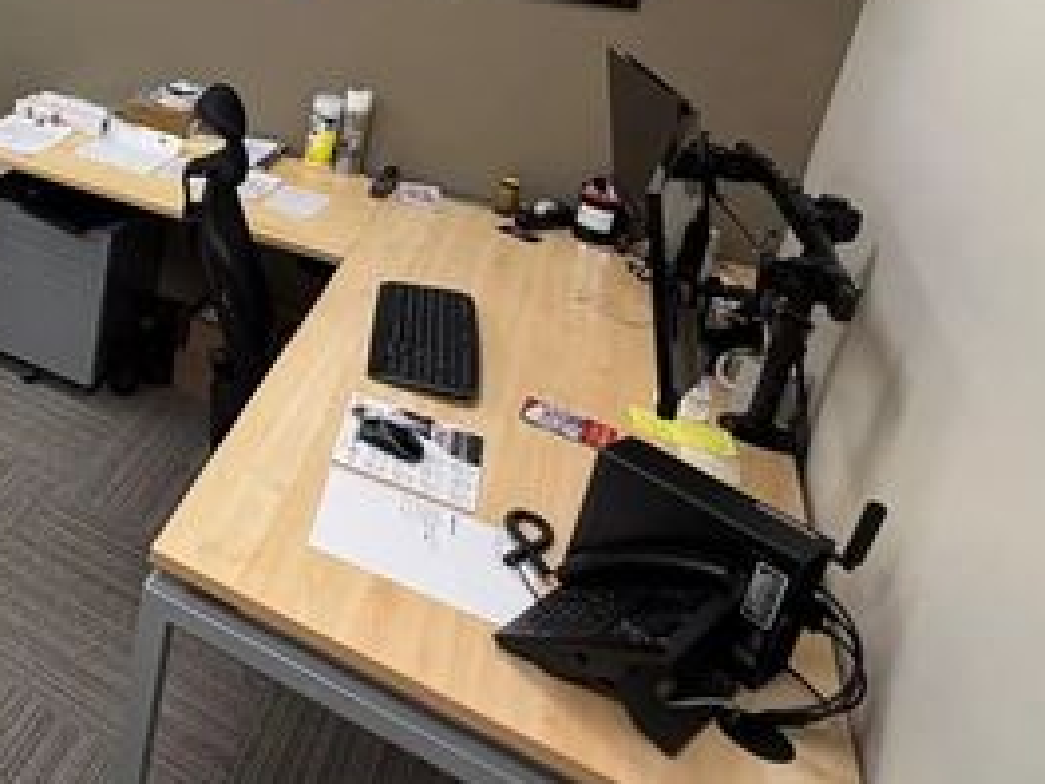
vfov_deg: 38.7
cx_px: -178
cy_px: 67
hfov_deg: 40.2
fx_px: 1026
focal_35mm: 34
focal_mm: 2.22
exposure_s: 1/120
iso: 160
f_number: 2.2
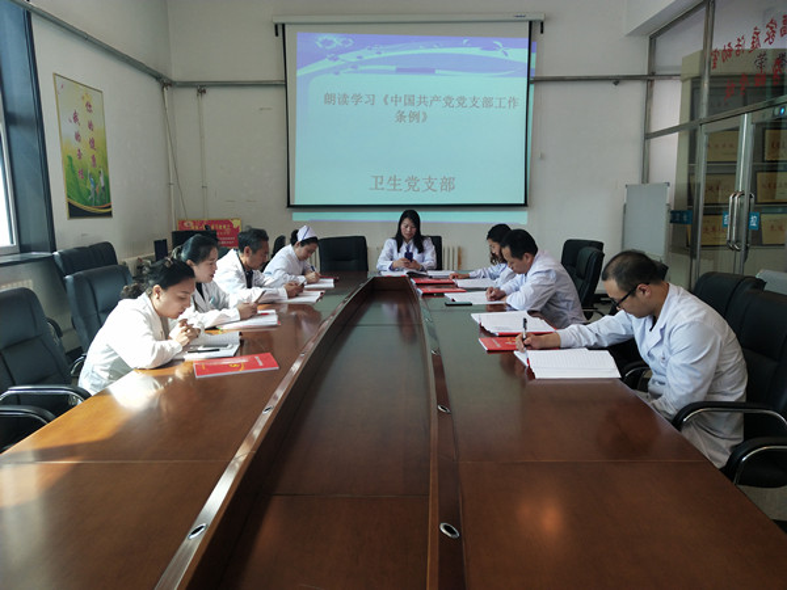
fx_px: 682
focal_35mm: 30
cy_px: 295
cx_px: 394
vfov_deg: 46.8
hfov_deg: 60.0
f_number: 1.8
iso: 159
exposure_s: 1/100
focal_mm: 3.95
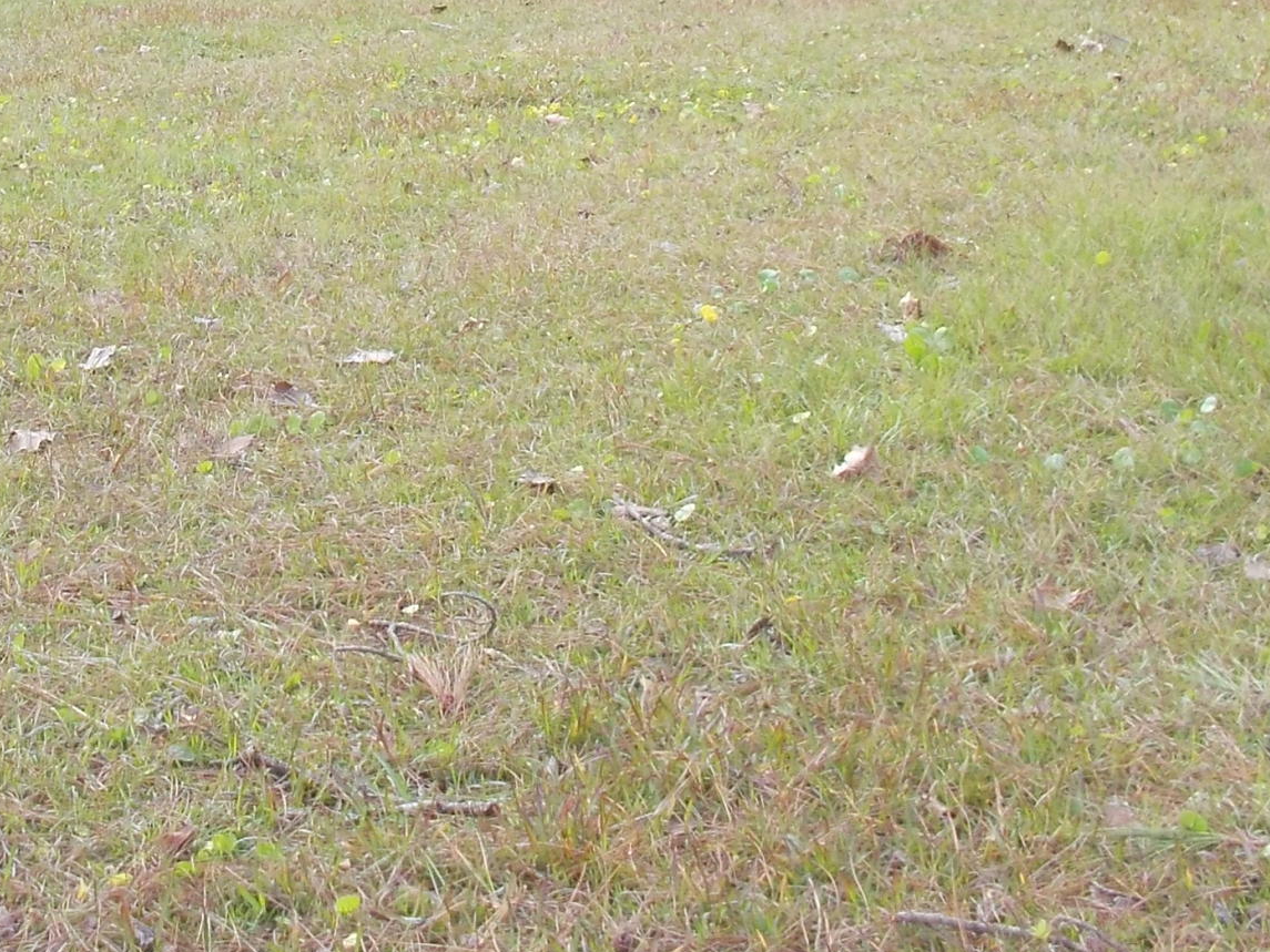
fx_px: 2789
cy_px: -93
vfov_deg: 18.6
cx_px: 219
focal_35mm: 76
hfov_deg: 25.1
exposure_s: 1/80
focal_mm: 4.1
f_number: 3.3
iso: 80
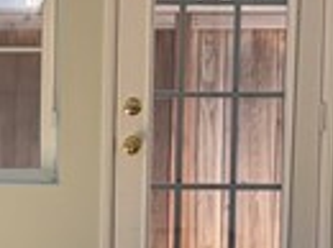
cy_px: 228
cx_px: -128
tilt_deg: -3.5
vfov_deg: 7.2
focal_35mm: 205
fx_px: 1968
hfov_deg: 9.5
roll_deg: -1.3
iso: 64
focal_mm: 5.96
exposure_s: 1/435
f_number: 1.6
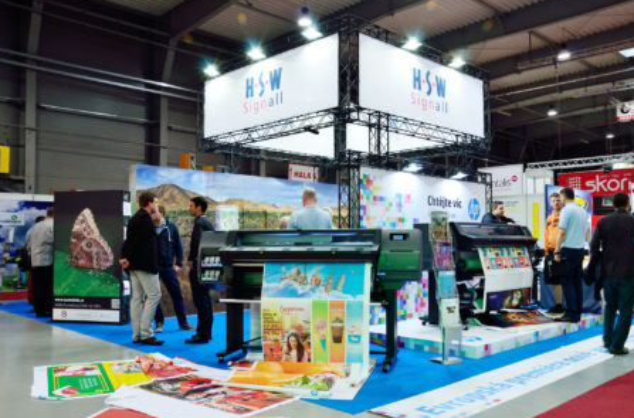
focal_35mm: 33
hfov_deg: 58.1
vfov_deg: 40.3
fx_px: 571
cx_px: 316
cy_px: 208
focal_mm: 21
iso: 640
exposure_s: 1/30
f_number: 6.3
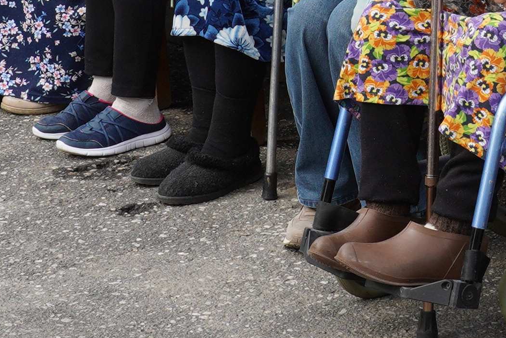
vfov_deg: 7.7
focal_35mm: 171
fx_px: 2403
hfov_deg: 11.7
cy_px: -326
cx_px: 666
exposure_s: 1/250
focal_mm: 30
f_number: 9
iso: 320
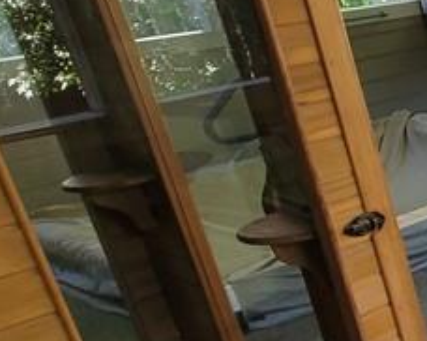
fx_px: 720
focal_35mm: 57
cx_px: 893
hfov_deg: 18.2
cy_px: 167
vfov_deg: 26.6
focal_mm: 2.2
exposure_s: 1/60
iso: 80
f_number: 2.2
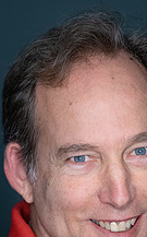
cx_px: 78
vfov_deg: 11.5
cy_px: 237
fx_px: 1158
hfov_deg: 7.3
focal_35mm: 180
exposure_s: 1/400
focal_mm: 85
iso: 2000
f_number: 3.5
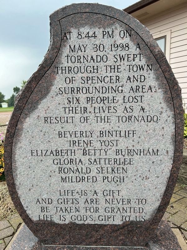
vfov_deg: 67.3
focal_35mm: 26
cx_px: 94
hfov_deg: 53.1
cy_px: 125
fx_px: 187
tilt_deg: -5.8
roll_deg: -0.3
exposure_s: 1/281
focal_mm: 5.7
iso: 40
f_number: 1.5
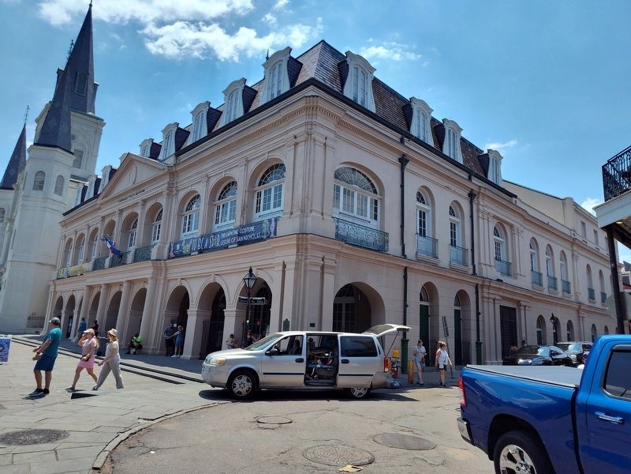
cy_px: 237
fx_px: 419
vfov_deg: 58.9
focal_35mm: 23
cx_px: 316
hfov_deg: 73.9
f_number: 1.8
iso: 100
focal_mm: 5.56
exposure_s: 1/2150
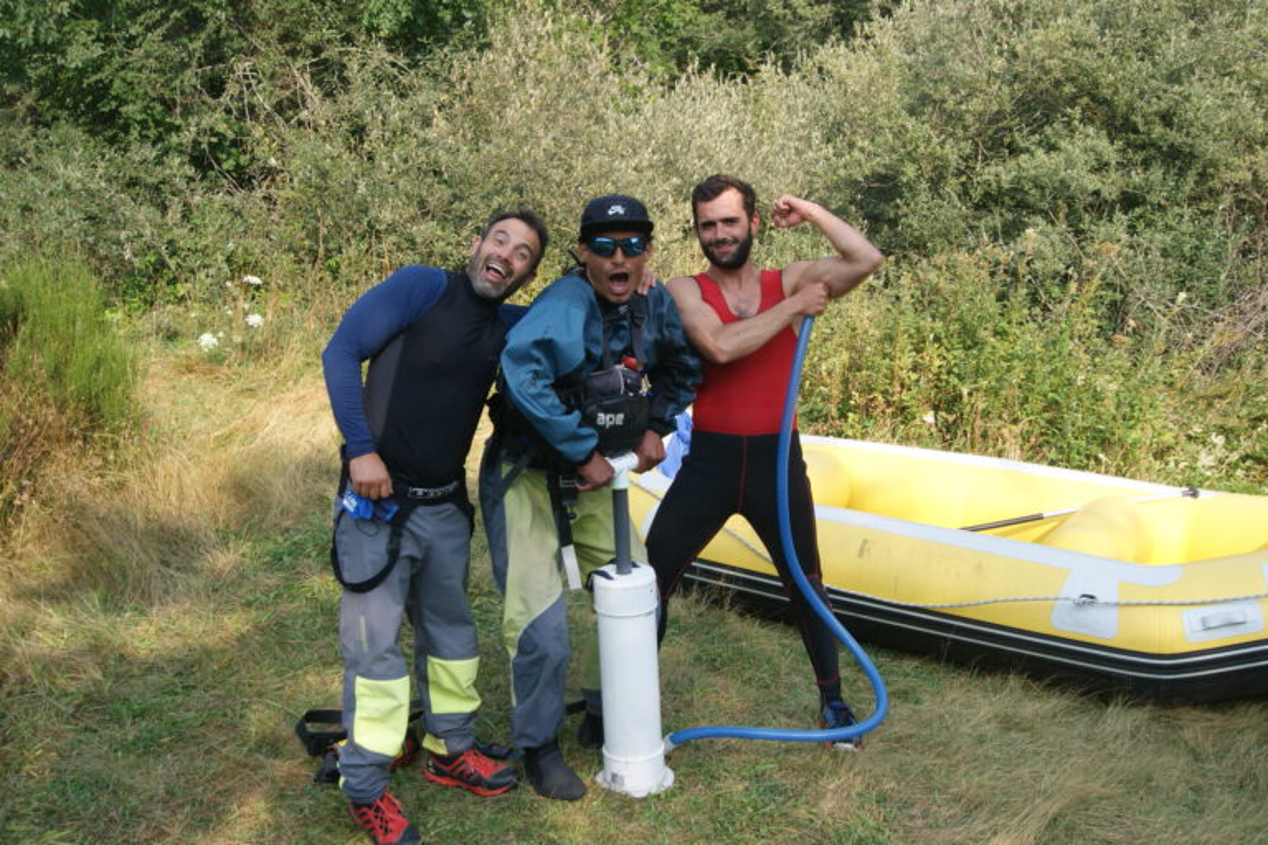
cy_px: 422
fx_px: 1268
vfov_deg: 36.9
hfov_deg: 53.1
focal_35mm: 36
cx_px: 634
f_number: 9
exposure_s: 1/80
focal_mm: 24
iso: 100
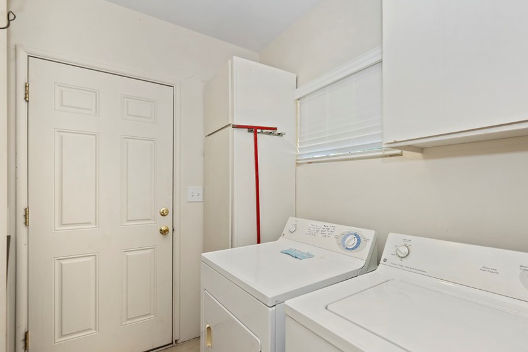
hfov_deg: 93.0
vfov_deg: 70.1
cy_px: 197
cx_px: 292
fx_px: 249
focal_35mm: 17
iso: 400
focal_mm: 14
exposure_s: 1/20
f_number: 8
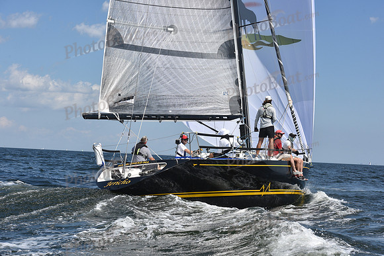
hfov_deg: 28.8
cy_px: 128
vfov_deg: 19.5
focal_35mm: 70
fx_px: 747
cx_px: 192
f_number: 9
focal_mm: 70
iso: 320
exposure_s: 1/1250
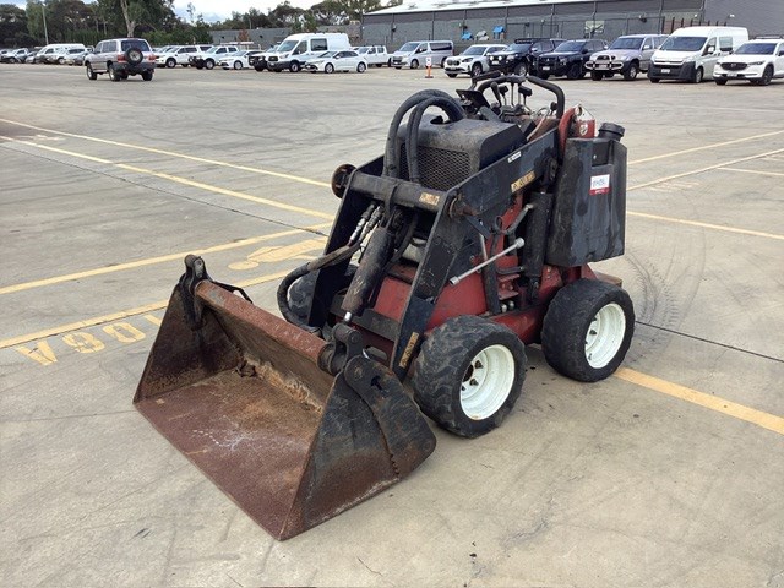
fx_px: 702
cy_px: 294
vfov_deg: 45.4
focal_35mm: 31
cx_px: 392
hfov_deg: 58.4
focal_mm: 3.3
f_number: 2.4
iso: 25
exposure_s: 1/198
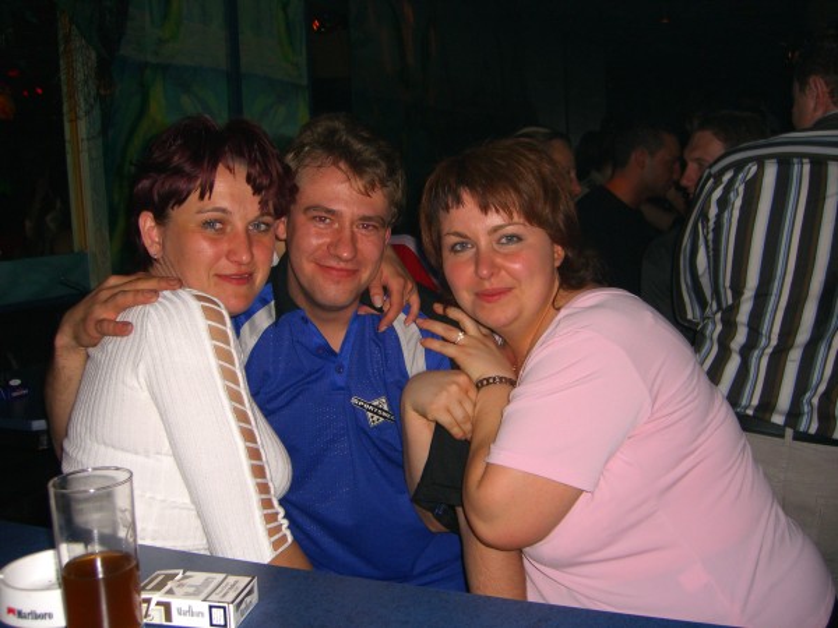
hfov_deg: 49.0
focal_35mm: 38
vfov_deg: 37.7
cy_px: 314
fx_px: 920
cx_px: 419
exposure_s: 1/60
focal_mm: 7.9
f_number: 2.8
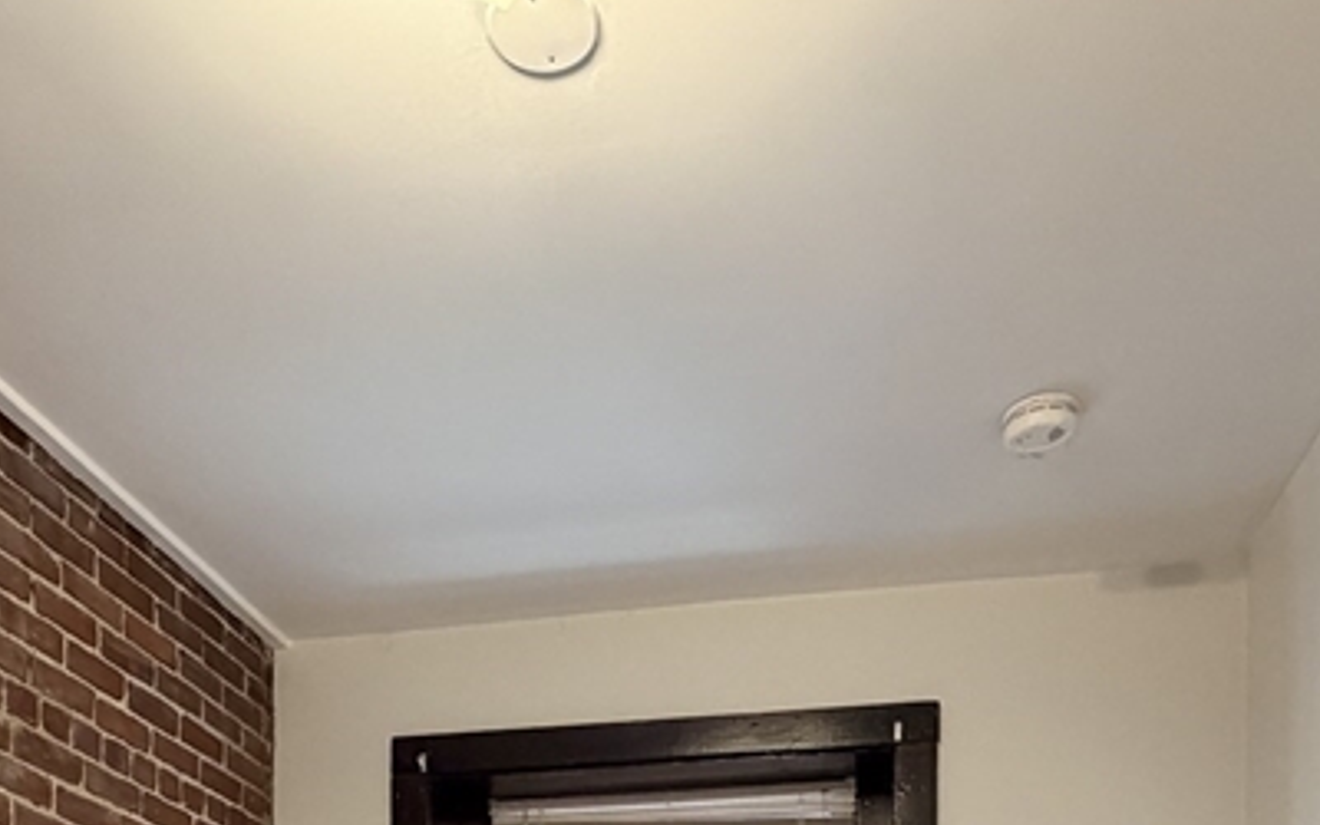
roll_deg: +1.2
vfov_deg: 26.1
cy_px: 1191
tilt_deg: +0.0
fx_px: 1367
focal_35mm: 38
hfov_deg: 51.5
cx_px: 594
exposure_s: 1/60
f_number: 2.2
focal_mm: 2.22
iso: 400
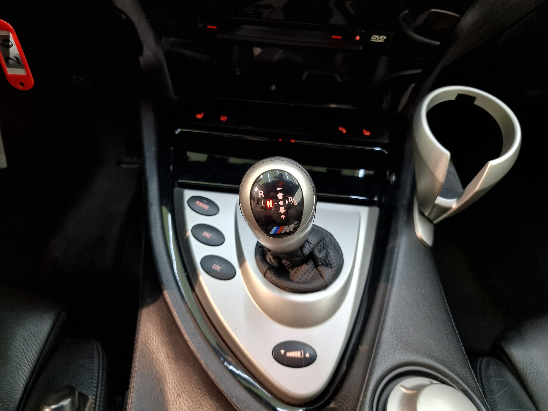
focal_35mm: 23
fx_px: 364
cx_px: 274
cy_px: 206
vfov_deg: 58.9
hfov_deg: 73.9
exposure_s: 1/33
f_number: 1.8
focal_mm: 6.4
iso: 400
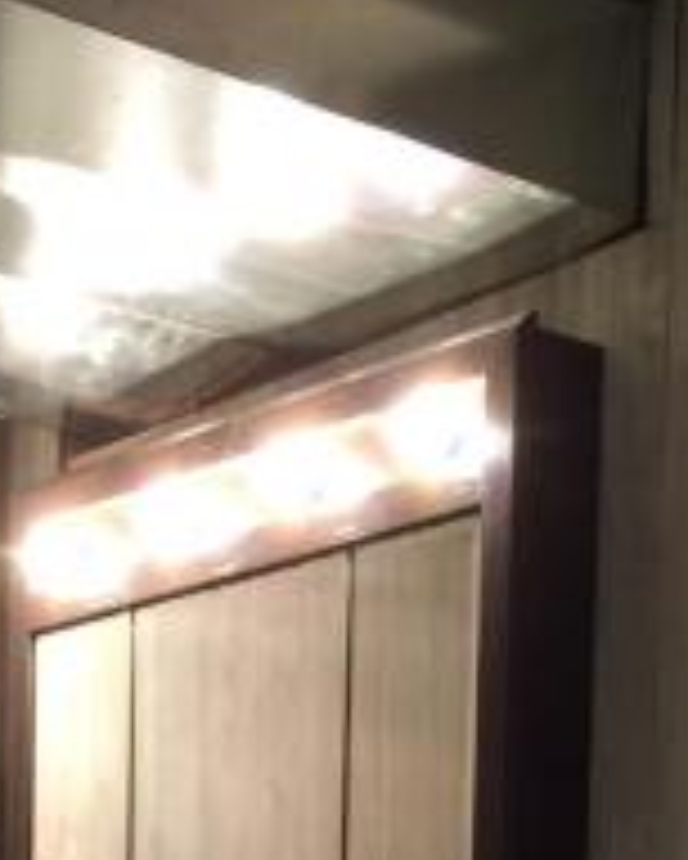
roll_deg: +0.9
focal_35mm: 114
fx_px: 2899
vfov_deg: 14.5
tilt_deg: -5.7
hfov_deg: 13.4
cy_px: 1607
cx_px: 76
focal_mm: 4.15
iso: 125
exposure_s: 1/30
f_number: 2.2
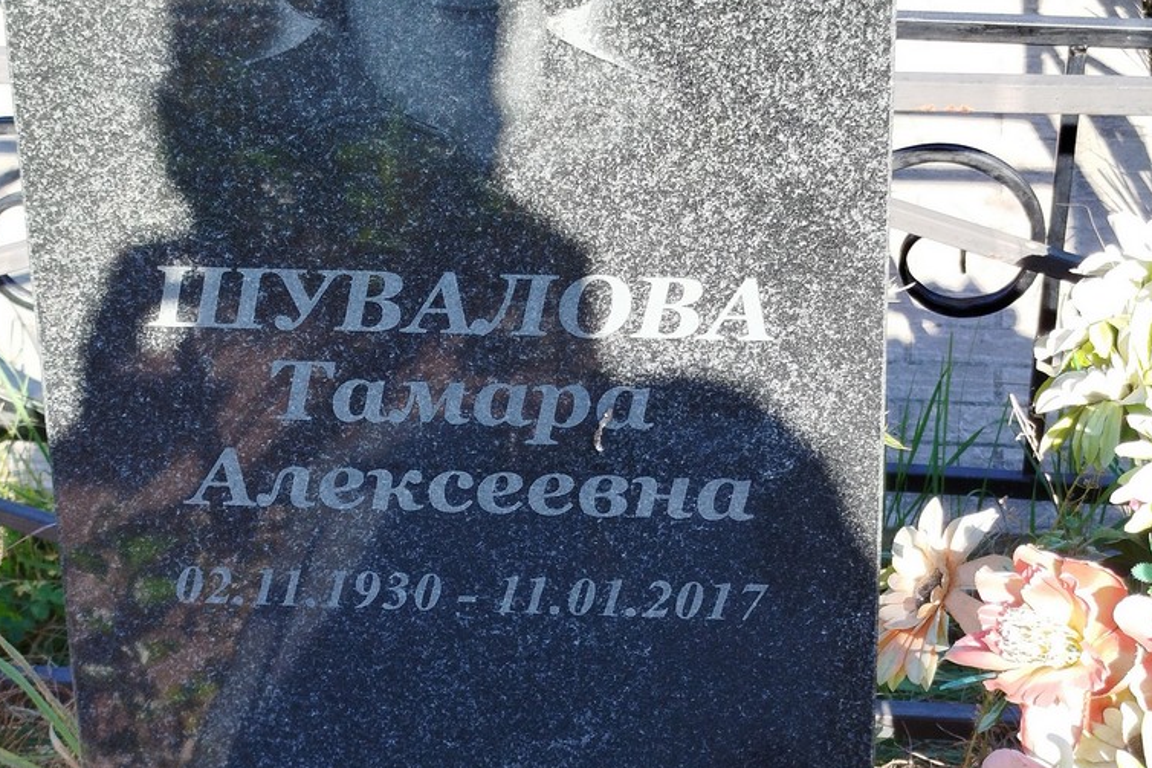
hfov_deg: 58.7
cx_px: 567
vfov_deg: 41.0
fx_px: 1024
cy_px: 440
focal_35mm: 32
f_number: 1.7
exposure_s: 1/166
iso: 50
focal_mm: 5.31
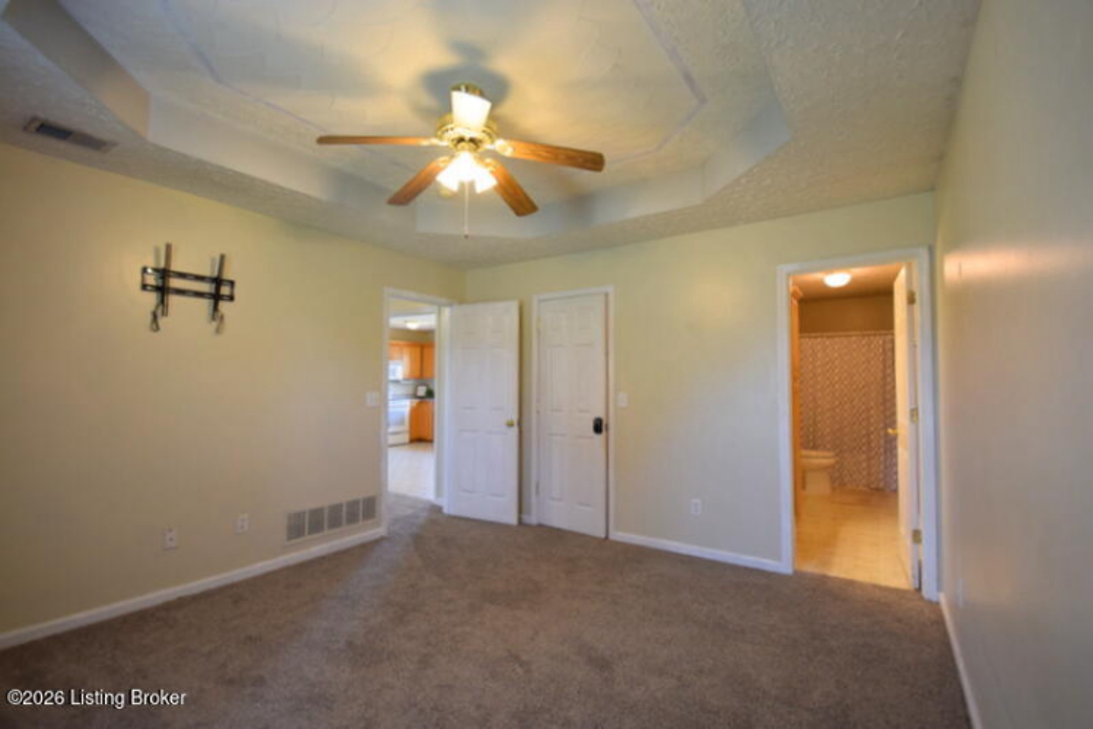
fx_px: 456
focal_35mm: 15
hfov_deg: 100.4
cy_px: 364
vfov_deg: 77.4
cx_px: 546
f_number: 3.5
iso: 800
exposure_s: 1/60
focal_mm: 10
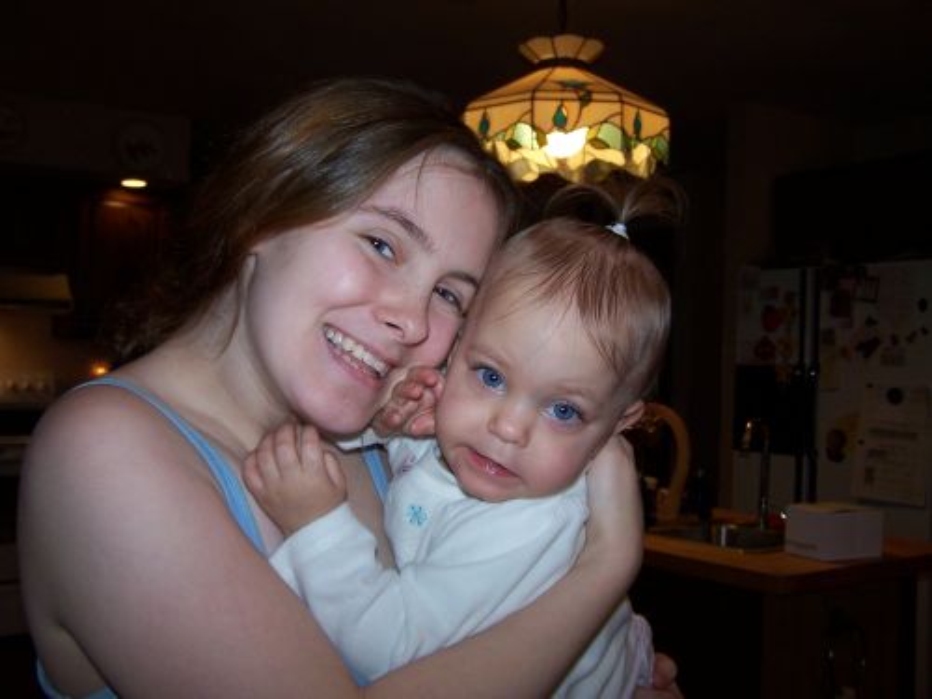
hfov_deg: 49.0
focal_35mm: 38
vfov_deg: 37.7
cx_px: 466
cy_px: 350
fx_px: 1023
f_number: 2.8
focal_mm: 6.3
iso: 80
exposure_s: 1/60
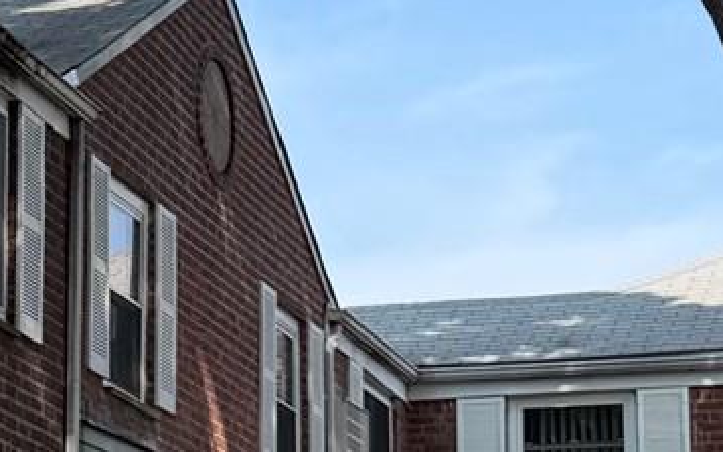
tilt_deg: +10.4
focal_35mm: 146
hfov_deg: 13.0
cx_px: -569
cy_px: 420
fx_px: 2876
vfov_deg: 8.9
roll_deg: -1.8
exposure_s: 1/2370
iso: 80
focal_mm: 6.76
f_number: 1.78
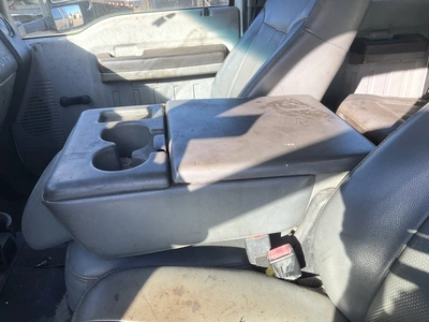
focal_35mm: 29
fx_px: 359
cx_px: 214
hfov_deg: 61.7
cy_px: 161
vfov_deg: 48.2
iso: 20
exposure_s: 1/213
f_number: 1.8
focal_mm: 3
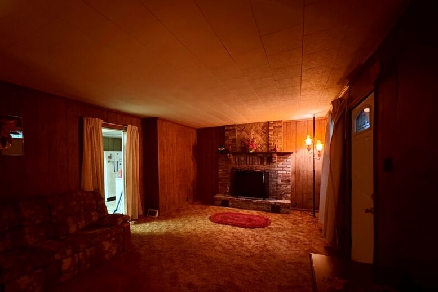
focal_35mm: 15
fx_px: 182
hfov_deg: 100.4
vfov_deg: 77.0
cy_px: 163
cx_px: 215
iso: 1600
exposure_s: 1/30
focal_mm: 2.22
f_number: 2.2
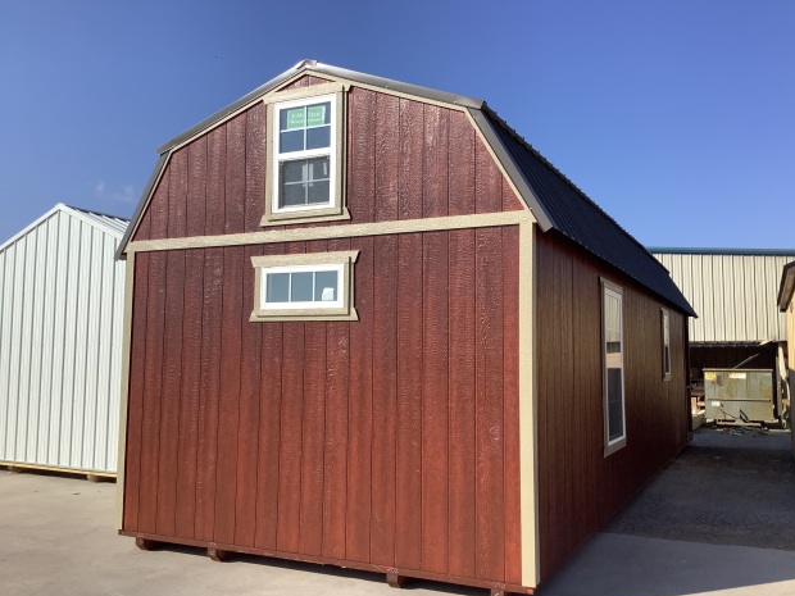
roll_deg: -0.9
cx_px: 409
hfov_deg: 56.8
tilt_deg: +6.3
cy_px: 297
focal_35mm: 32
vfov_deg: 44.2
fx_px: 735
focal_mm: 3.3
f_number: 2.4
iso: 25
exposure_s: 1/1335
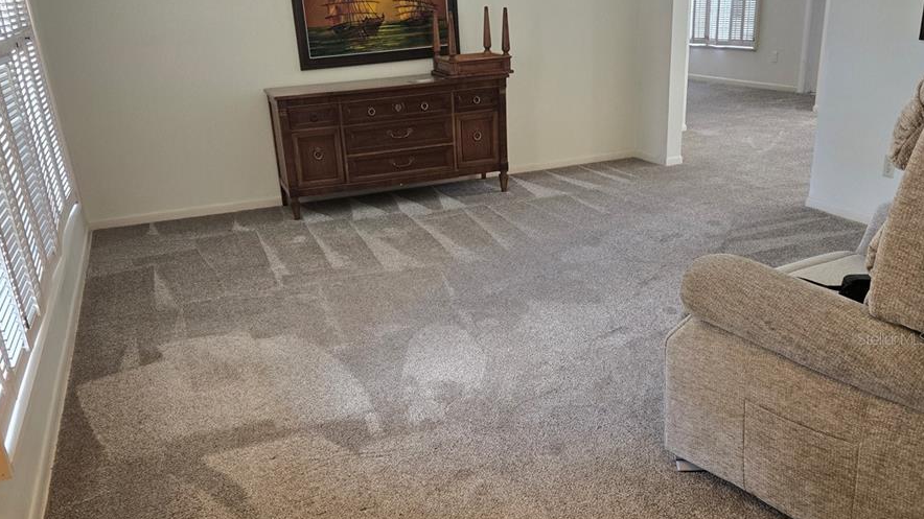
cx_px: 461
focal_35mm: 34
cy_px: 338
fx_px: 833
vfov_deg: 34.4
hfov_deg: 58.0
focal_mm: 5.4
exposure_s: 1/61
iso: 250
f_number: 1.8
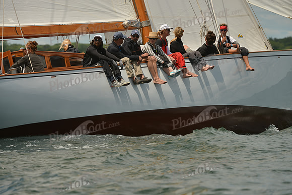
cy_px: 98
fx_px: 2677
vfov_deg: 4.2
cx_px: 146
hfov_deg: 6.2
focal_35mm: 330
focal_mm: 330
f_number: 7.1
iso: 200
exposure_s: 1/1000
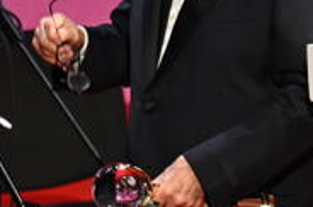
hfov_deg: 1.8
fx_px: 9790
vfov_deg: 1.2
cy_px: -2
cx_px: 231
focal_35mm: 1128
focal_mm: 200
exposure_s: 1/125
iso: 640
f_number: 4
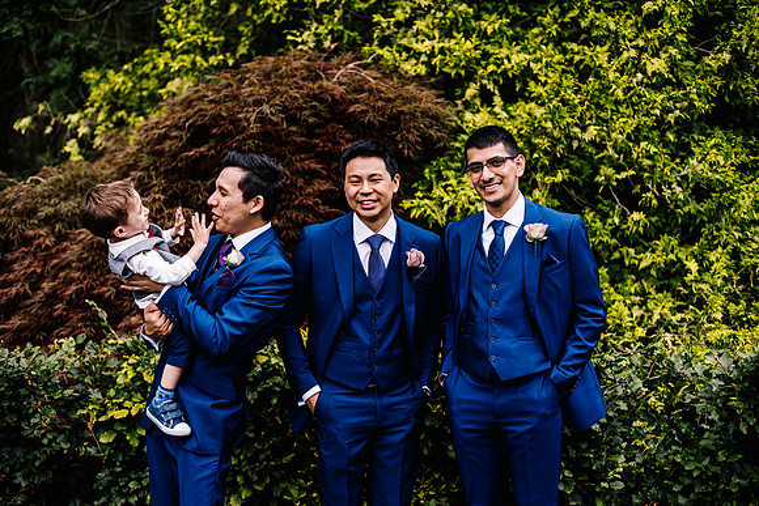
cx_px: 380
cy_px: 253
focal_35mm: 50
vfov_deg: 27.0
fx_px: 1054
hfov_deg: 39.6
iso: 125
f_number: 2.5
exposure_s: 1/500
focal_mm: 50
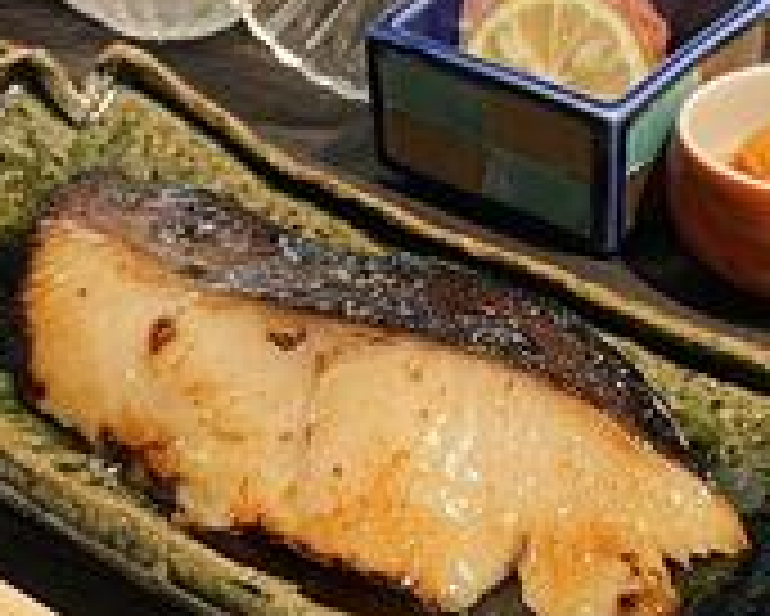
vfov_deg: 14.8
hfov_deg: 18.3
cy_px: 142
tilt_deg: -32.4
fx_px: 2371
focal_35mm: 104
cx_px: 617
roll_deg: -2.2
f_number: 1.6
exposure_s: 1/60
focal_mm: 5.1
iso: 200
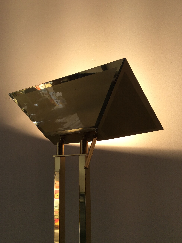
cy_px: 122
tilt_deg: +9.8
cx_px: 91
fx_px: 225
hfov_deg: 44.1
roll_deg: +0.6
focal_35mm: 32
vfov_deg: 56.9
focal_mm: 3.3
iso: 32
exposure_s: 1/296
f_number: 2.4
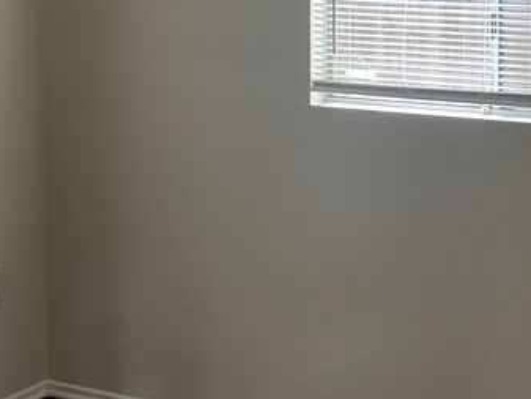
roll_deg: -0.1
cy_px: 60
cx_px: 320
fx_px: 1212
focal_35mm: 79
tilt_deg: -5.9
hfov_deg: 24.7
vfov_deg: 18.4
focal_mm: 4.2
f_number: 1.6
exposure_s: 1/60
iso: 400
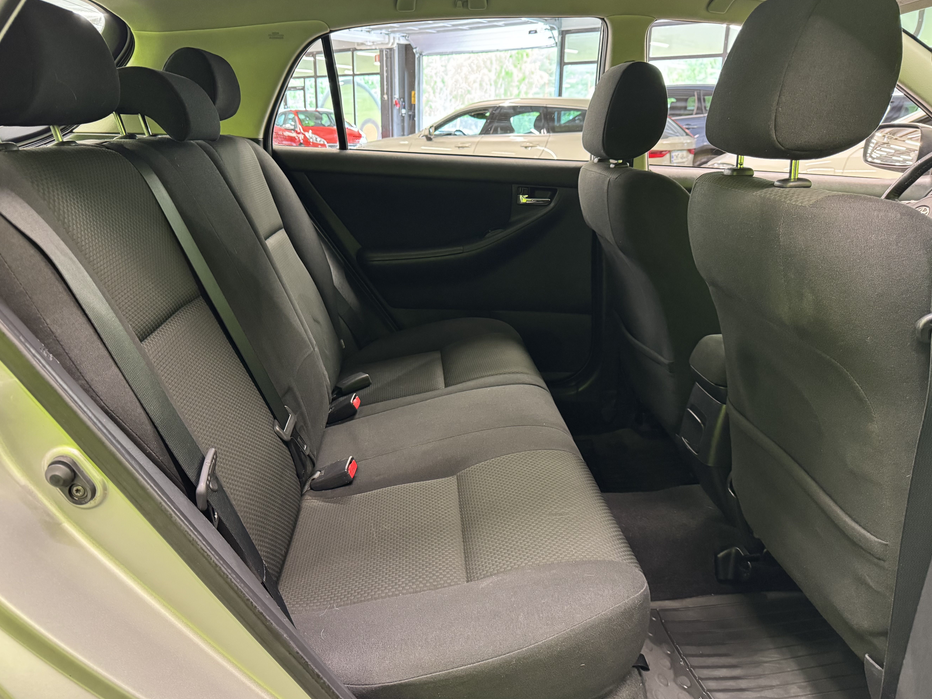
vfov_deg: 53.1
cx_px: 433
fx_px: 700
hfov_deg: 67.2
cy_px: 351
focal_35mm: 26
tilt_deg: -17.6
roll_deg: +0.2
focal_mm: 6.76
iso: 640
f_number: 1.78
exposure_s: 1/33
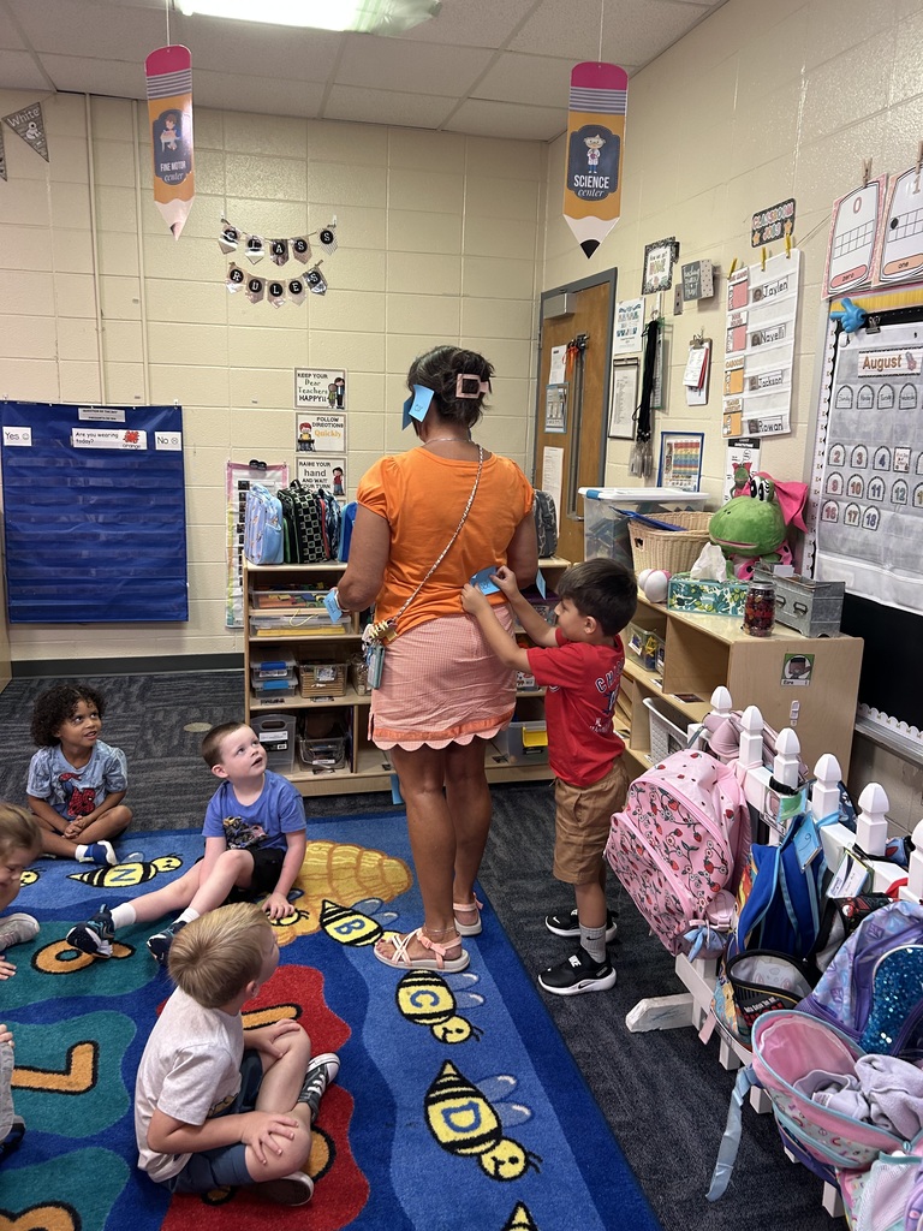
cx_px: 462
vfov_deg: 67.3
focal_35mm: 26
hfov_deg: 53.1
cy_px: 616
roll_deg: +0.4
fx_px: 924
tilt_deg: -10.2
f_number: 1.5
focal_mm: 5.7
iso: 125
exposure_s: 1/60
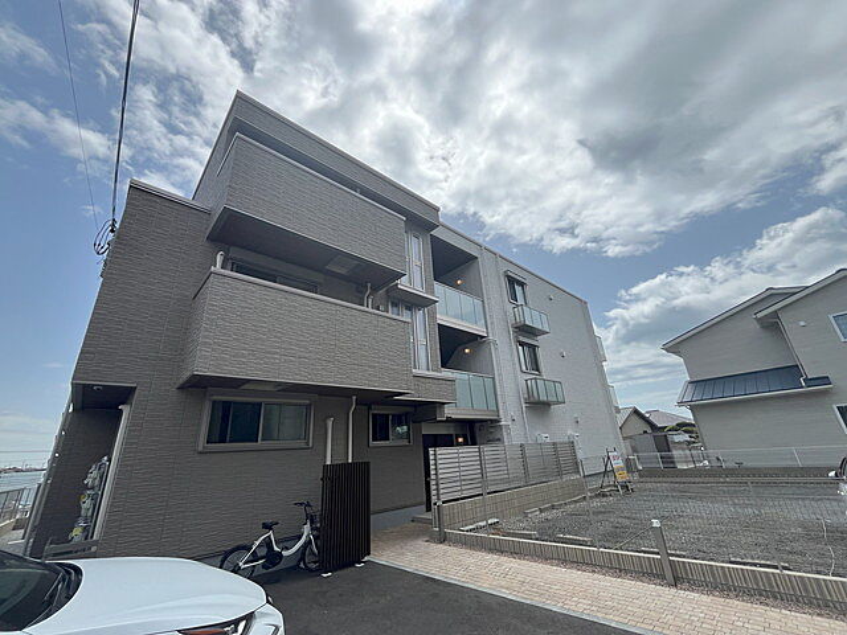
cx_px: 424
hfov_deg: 102.1
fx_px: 343
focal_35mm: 14
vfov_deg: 85.7
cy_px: 318
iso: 32
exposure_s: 1/995
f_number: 2.4
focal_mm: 1.54
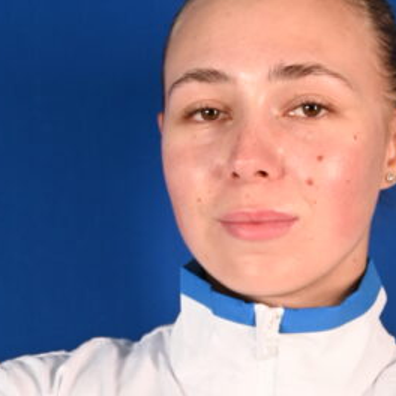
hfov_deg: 11.2
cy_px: 540
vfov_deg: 10.9
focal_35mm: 156
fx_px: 2019
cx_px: 244
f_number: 4.8
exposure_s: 1/60
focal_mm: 42
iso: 500
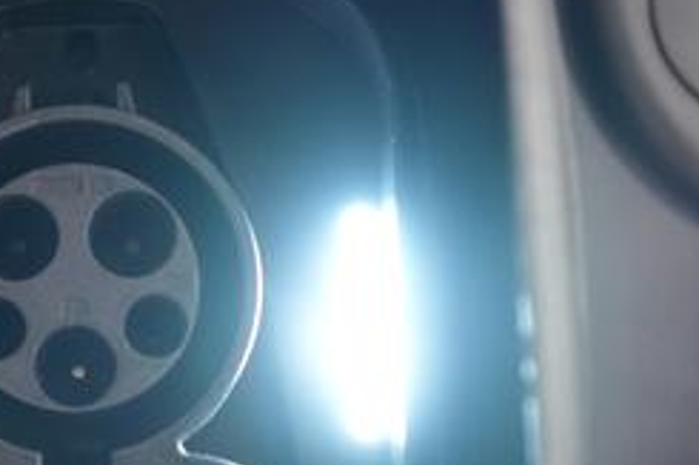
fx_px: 1416
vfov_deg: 18.4
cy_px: 385
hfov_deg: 26.9
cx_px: 94
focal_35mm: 73
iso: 5000
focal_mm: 28
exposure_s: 1/60
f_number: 2.8
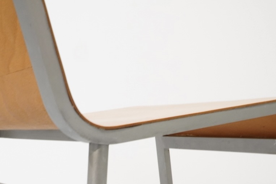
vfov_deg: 25.2
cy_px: 166
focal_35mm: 52
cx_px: 108
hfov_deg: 38.0
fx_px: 399
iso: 1250
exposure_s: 1/10
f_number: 14
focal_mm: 18
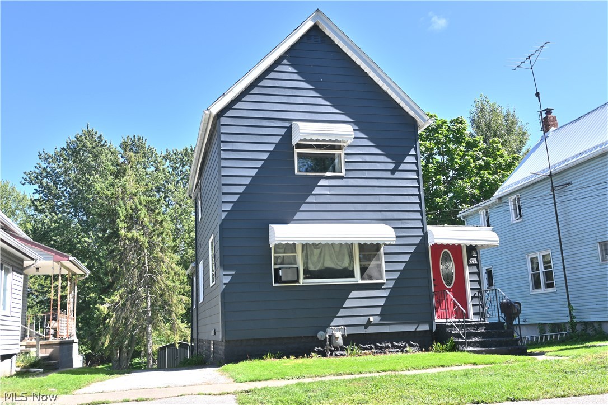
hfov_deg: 55.1
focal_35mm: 34
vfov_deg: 38.4
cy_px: 202
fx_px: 583
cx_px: 304
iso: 110
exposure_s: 1/250
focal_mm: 23
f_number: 5.6
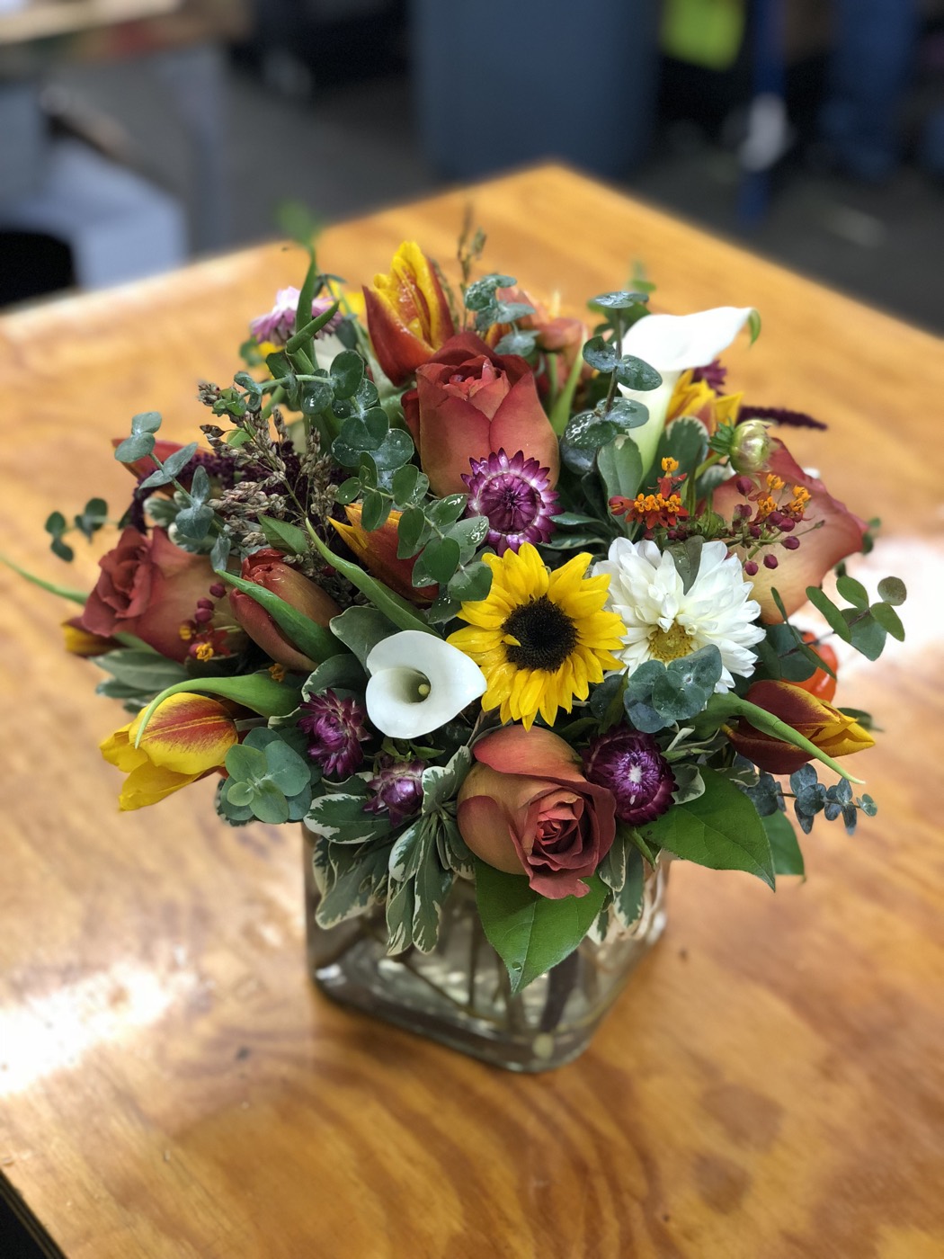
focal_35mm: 52
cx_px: 472
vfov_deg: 36.8
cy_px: 630
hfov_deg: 28.0
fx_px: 1891
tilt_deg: -33.9
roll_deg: -1.6
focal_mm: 6
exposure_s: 1/30
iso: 125
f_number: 2.4
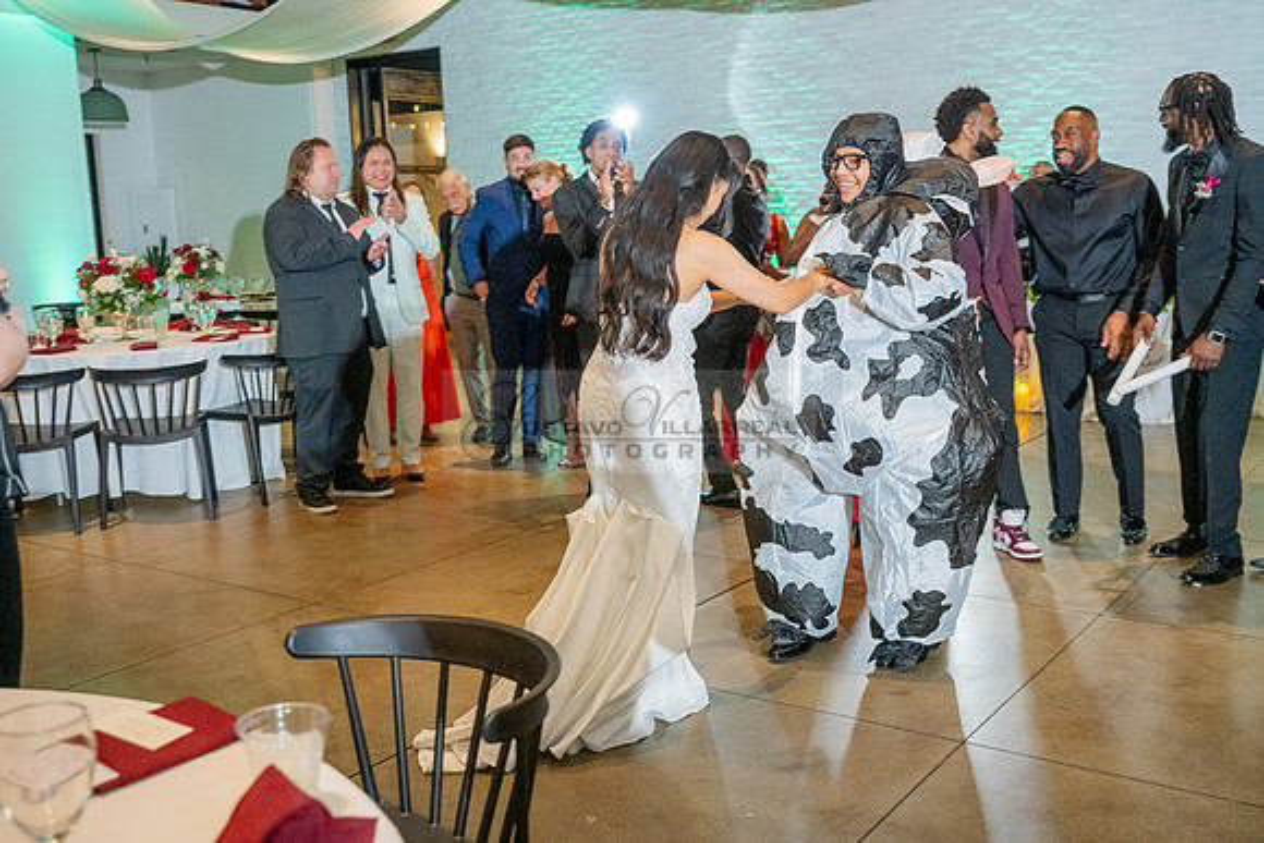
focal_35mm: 37
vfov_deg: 36.0
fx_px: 1299
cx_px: 632
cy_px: 422
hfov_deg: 51.9
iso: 3200
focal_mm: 37
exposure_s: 1/200
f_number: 4
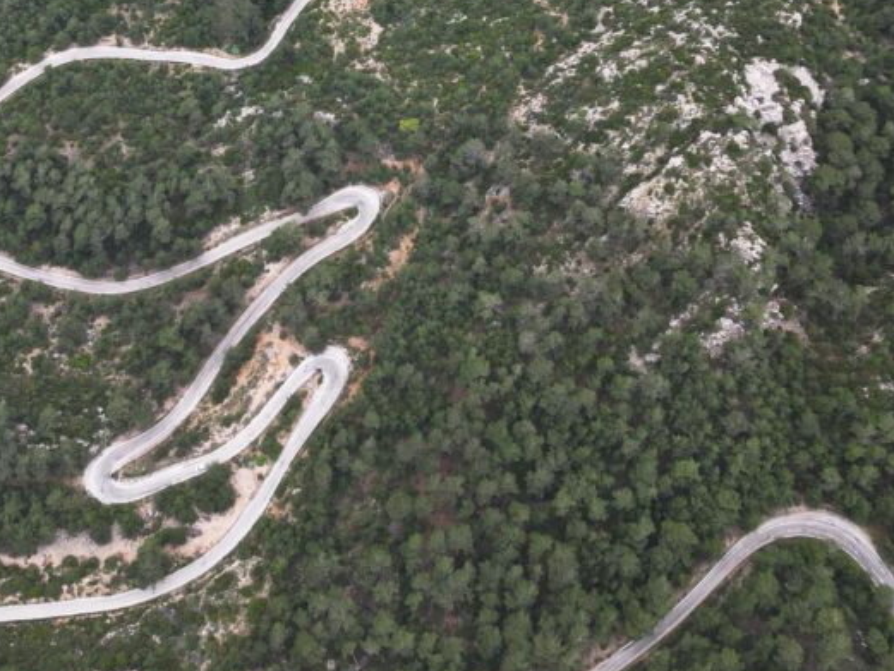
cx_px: 293
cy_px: -106
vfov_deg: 23.0
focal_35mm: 59
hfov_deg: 32.4
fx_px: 1524
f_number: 1.7
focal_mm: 6.72
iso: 100
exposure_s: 1/500
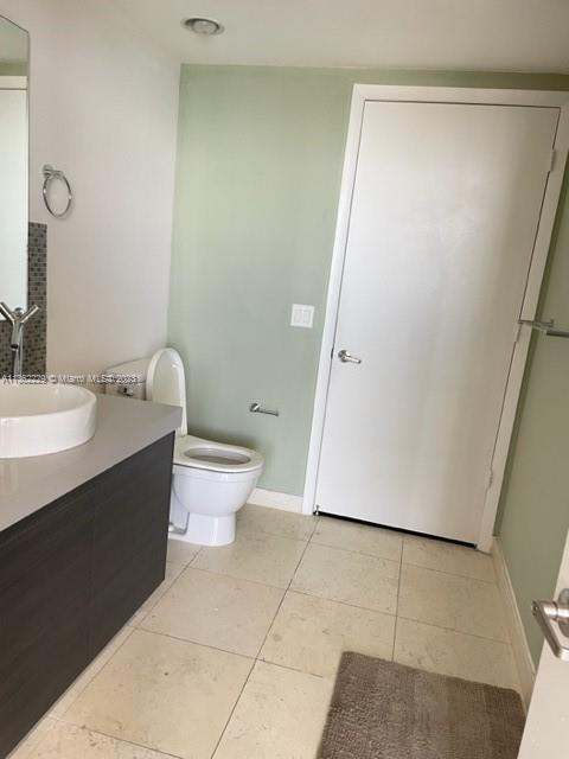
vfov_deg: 67.3
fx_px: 570
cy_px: 380
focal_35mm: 26
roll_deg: -6.1
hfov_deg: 53.1
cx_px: 284
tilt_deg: -11.6
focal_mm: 4.2
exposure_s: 1/70
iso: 125
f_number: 1.6
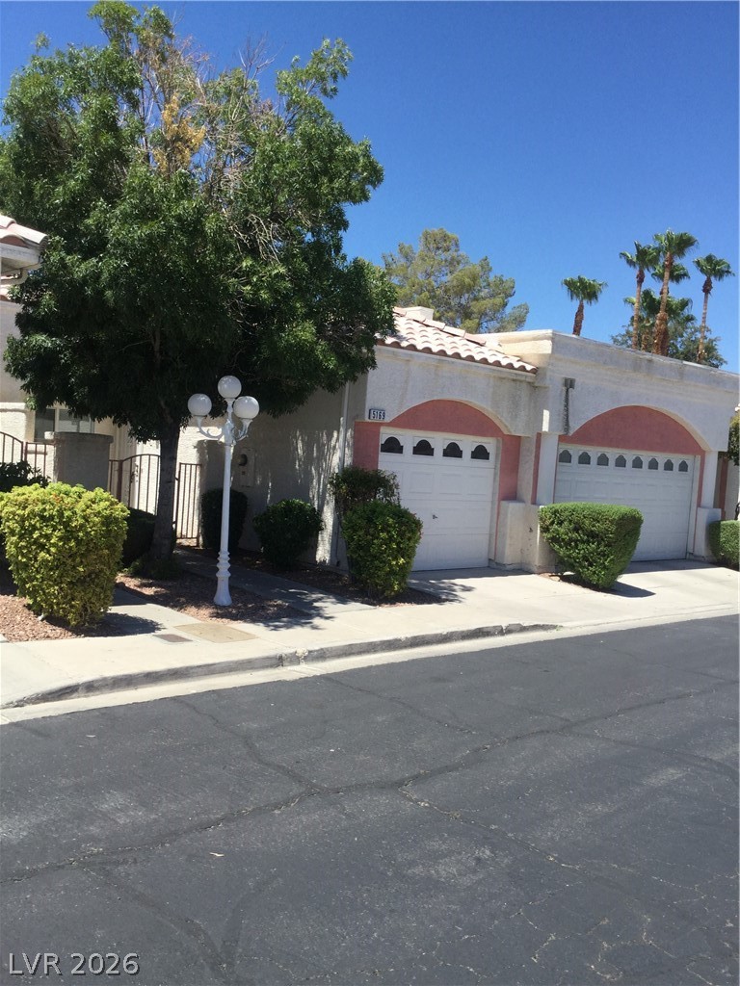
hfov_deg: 45.4
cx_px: 370
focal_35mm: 31
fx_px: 884
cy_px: 493
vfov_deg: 58.4
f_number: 2.4
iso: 25
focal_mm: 3.3
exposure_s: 1/1404
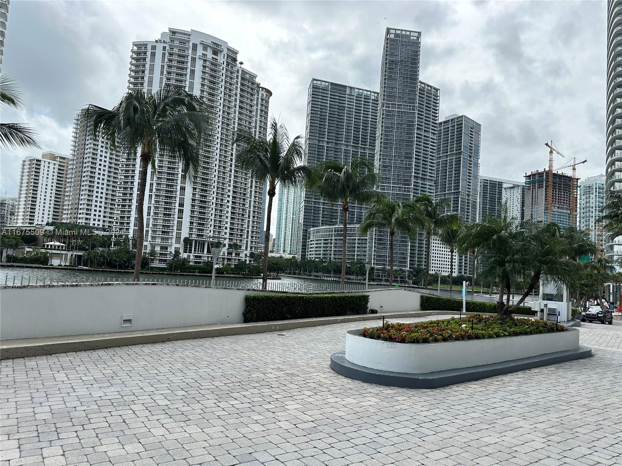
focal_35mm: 24
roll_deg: -2.4
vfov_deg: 56.8
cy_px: 233
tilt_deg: +4.6
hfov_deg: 71.6
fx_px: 431
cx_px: 311
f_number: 1.78
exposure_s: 1/3597
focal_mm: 6.86
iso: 80
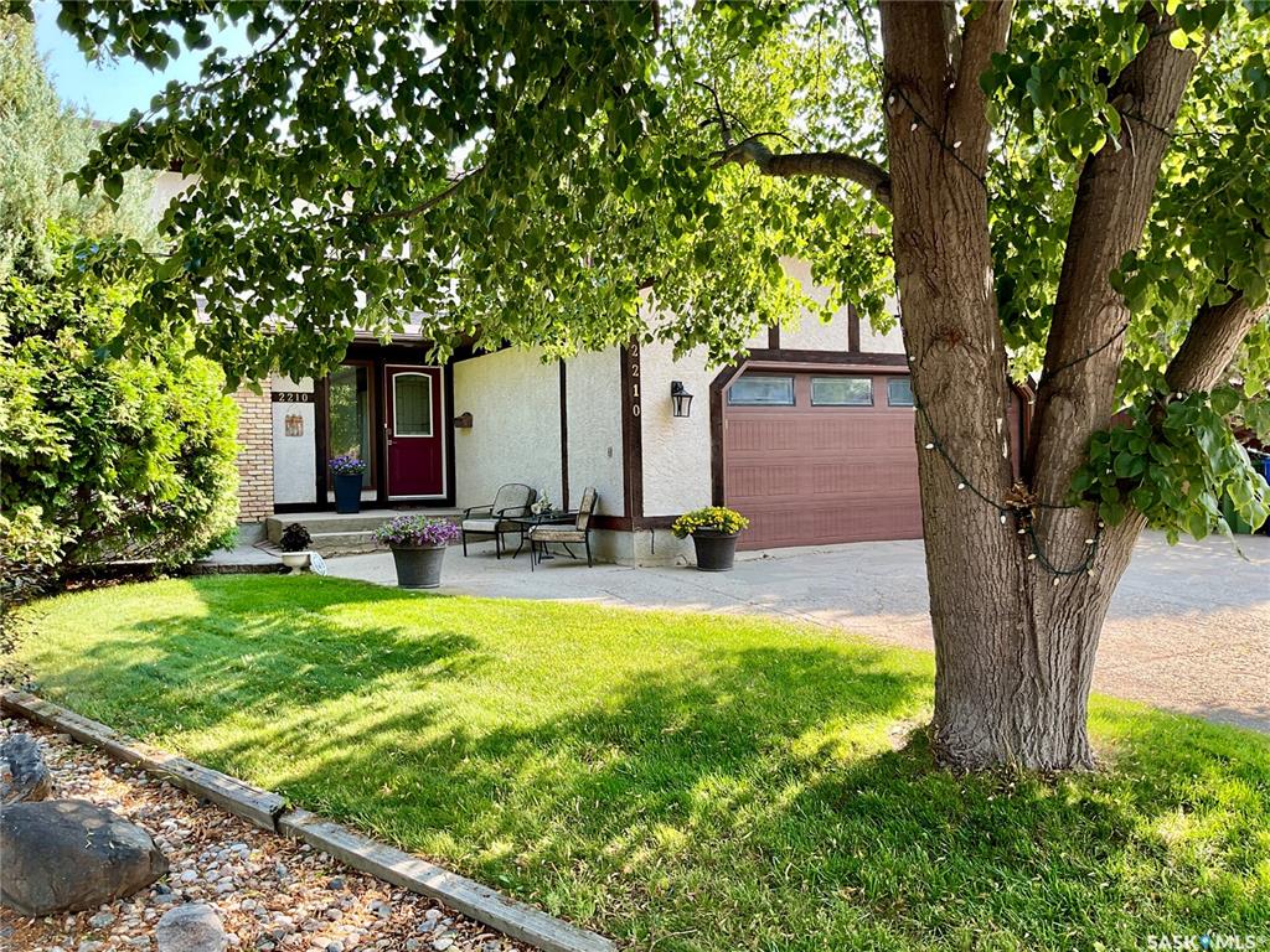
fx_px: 1064
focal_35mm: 29
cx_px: 635
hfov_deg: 61.7
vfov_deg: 48.2
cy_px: 476
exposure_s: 1/194
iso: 16
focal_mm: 3
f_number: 1.8
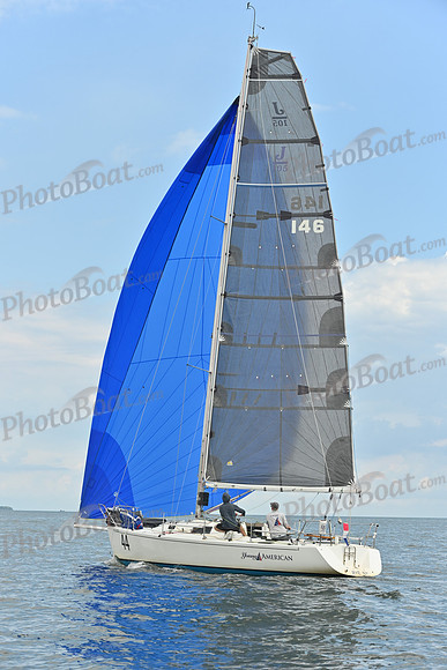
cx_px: 224
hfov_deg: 19.5
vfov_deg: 28.8
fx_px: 1303
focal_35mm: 70
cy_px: 335
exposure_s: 1/1250
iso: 320
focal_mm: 70
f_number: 6.3
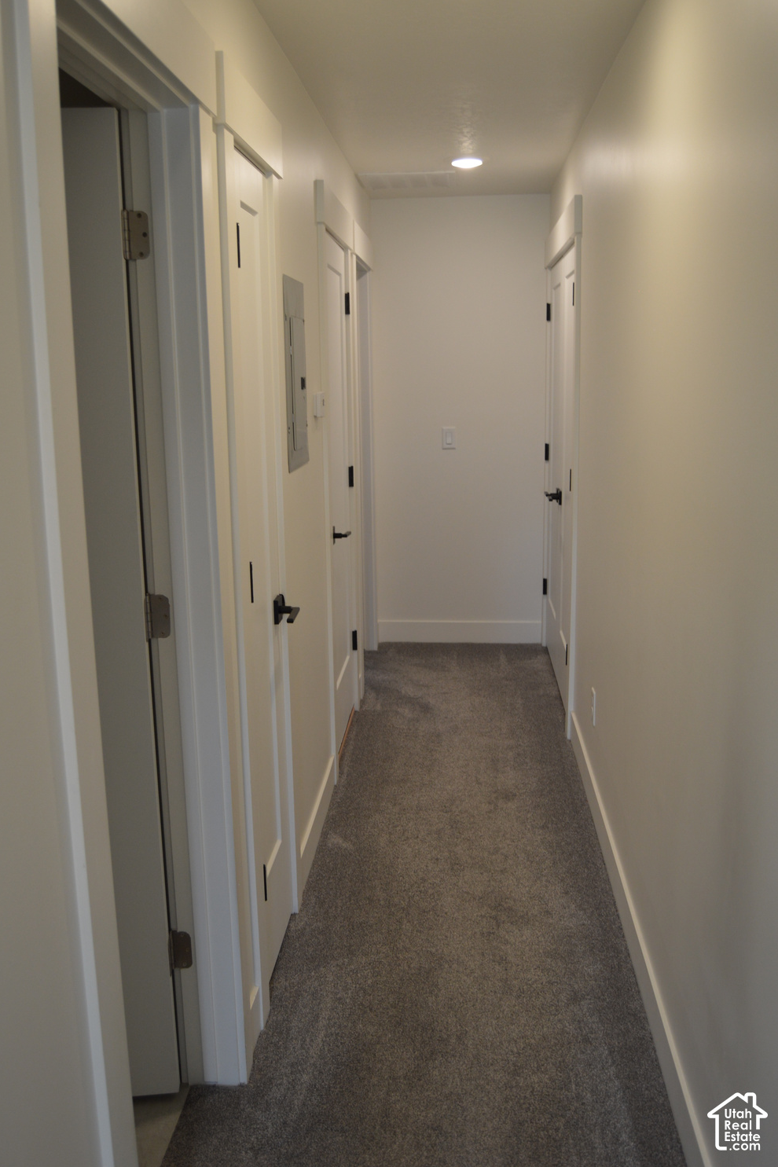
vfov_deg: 60.3
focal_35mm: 31
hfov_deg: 42.3
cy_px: 565
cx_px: 378
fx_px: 1005
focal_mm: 20
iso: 400
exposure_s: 1/60
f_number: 4
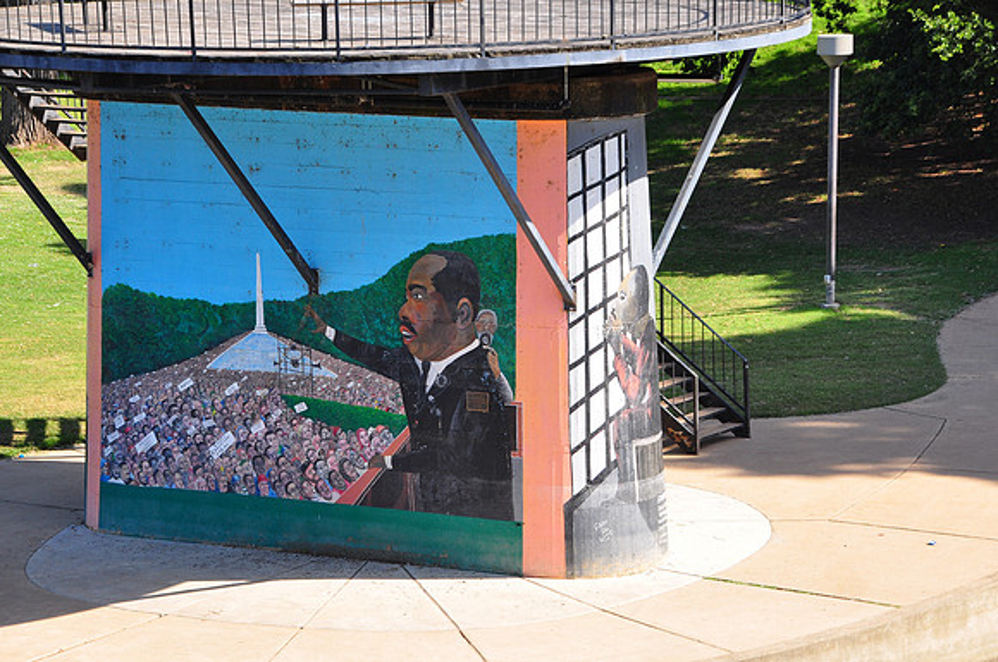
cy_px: 331
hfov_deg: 14.0
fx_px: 4069
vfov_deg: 9.3
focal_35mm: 147
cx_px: 499
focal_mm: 98
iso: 250
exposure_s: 1/125
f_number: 13
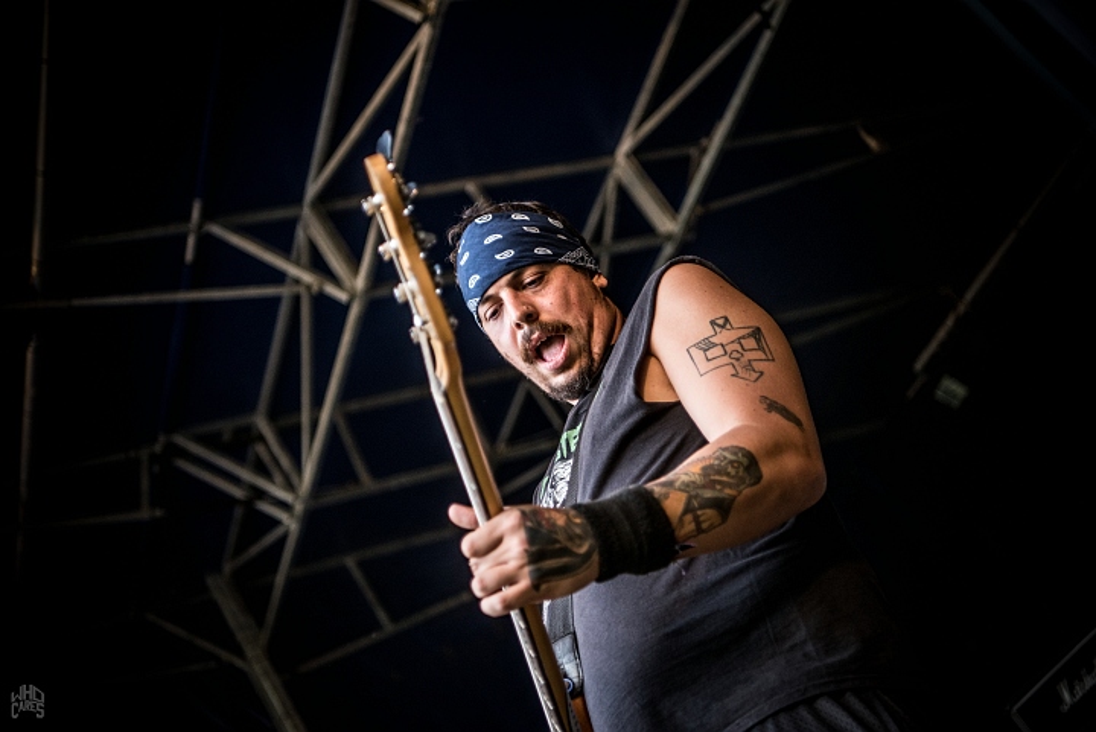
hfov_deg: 34.5
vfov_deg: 23.4
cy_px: 366
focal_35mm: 58
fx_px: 1767
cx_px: 548
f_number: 2.8
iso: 500
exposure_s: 1/250
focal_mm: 58
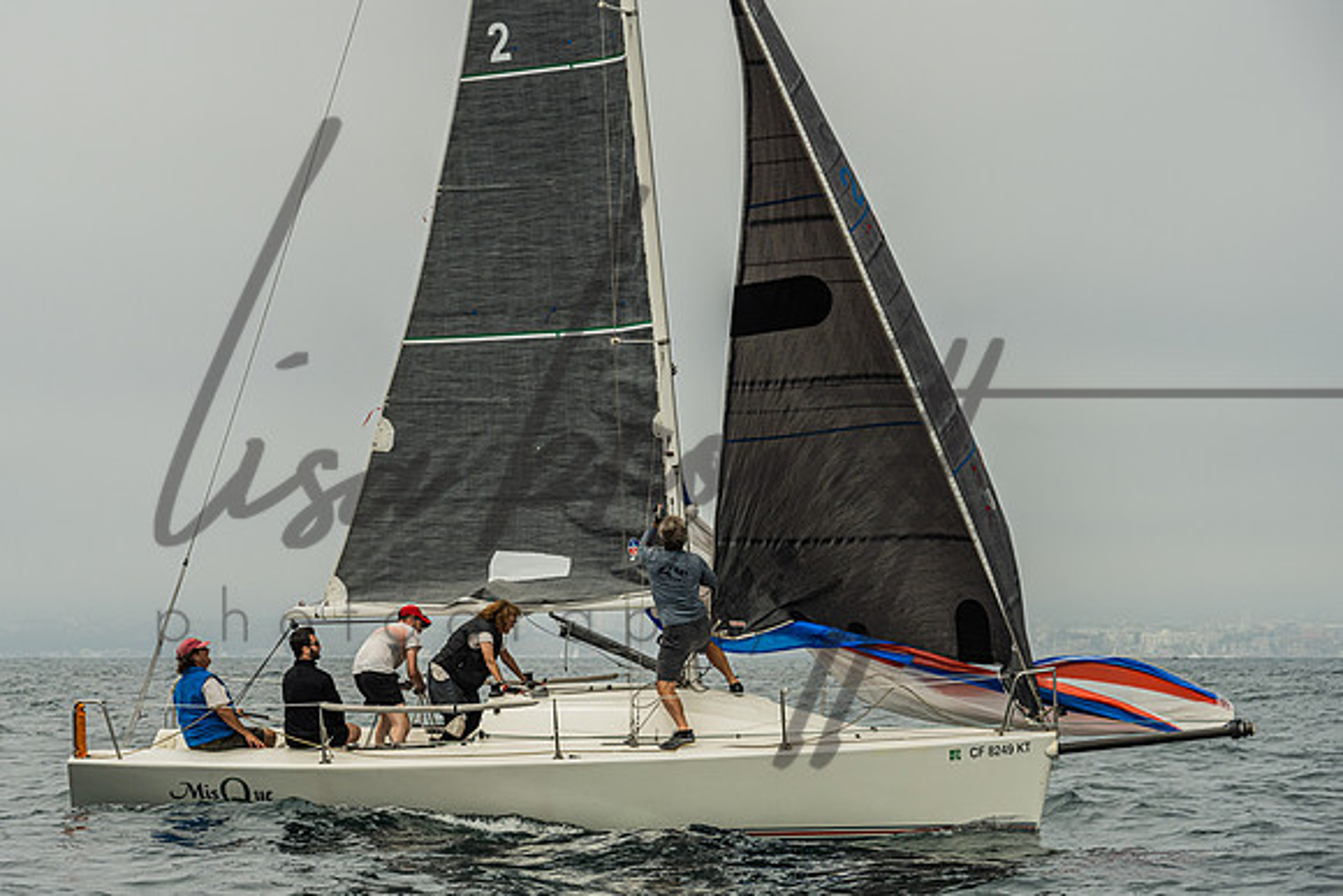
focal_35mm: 105
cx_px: 597
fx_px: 3911
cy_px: 457
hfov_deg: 19.5
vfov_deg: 13.1
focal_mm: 90
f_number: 6.3
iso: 400
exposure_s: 1/1600
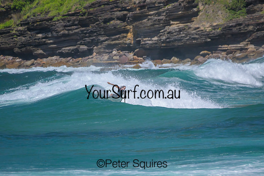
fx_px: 6968
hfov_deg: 2.2
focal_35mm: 950
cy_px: 88
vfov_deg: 1.4
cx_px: 132
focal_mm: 950
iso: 2000
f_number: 11
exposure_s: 1/2000
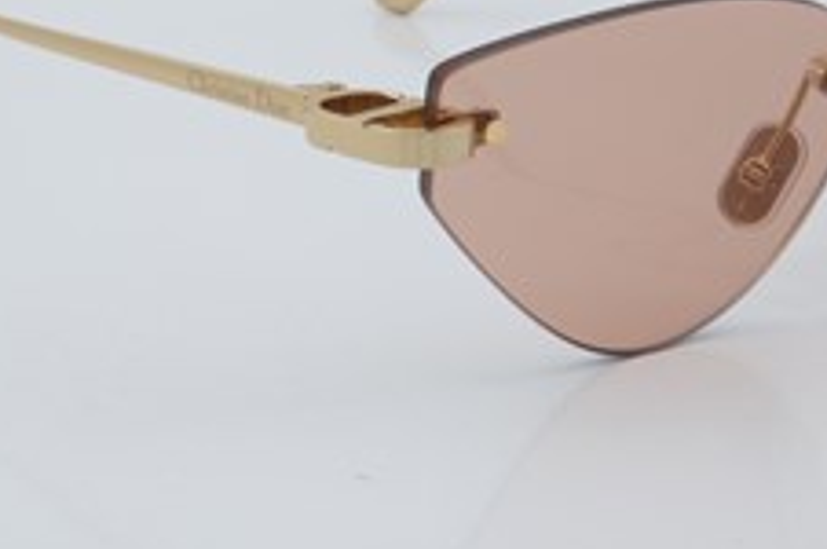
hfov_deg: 15.4
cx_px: 509
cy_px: 117
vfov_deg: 10.3
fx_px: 3051
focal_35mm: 133
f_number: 29
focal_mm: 50
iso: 100
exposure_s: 1/4
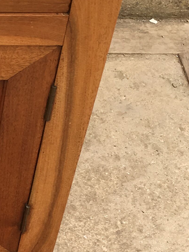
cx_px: -127
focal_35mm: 108
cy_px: 83
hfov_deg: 12.7
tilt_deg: -41.8
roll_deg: -0.2
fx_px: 786
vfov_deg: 18.2
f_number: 2.2
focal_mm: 4.15
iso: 25
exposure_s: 1/641
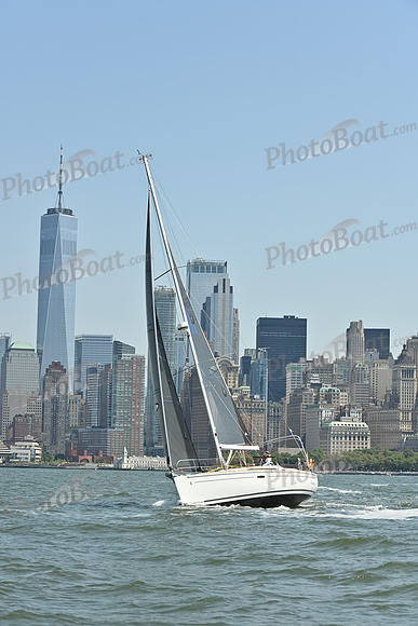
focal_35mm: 90
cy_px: 313
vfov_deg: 22.6
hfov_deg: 15.2
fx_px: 1566
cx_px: 209
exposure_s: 1/1250
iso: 320
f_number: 6.3
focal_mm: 90
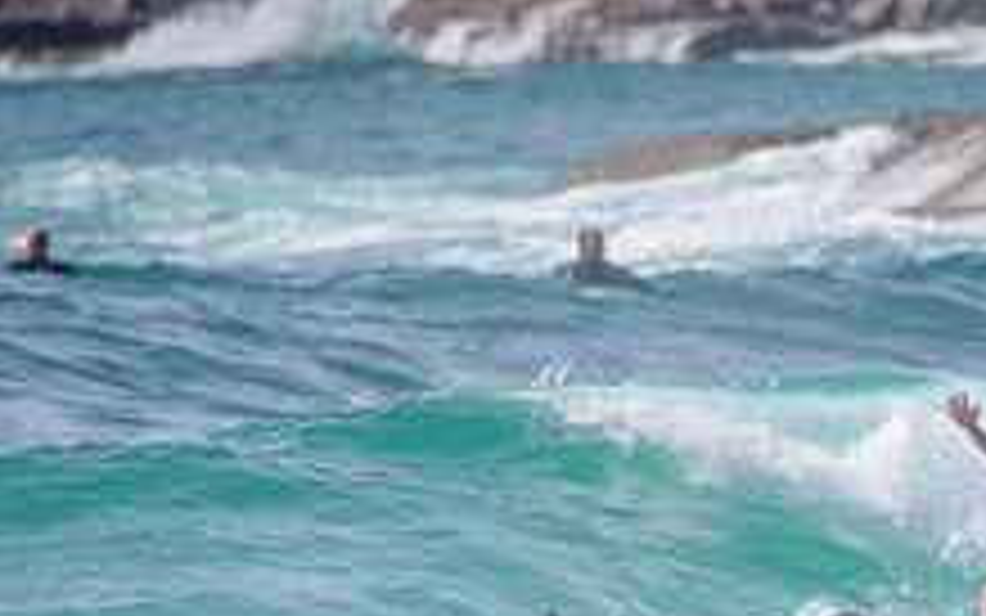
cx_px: 930
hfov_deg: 1.3
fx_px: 44457
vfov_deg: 0.8
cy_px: 623
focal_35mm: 1654
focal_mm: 500
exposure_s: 1/2000
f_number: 5.6
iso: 110
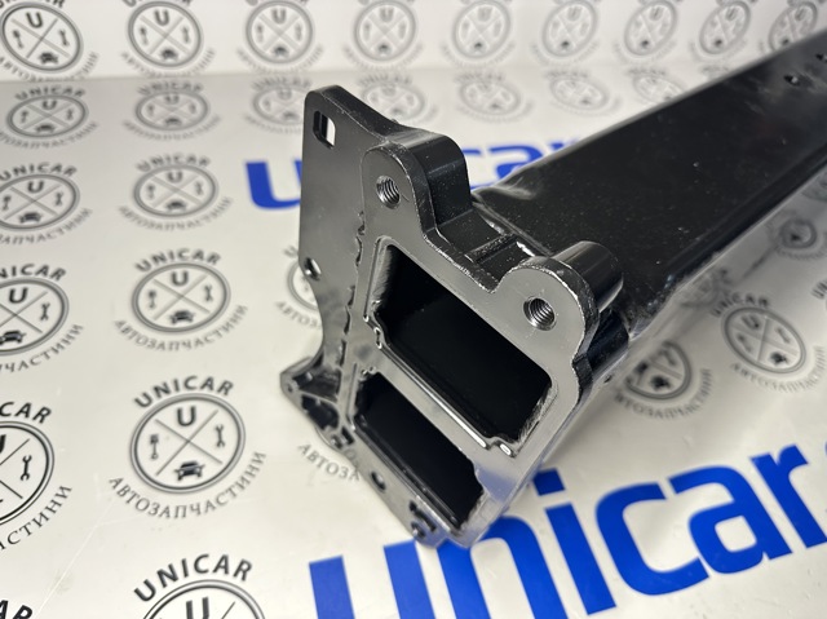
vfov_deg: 56.8
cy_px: 310
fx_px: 573
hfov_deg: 71.6
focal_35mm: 24
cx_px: 414
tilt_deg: -49.7
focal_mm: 6.86
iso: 320
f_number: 1.78
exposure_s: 1/60
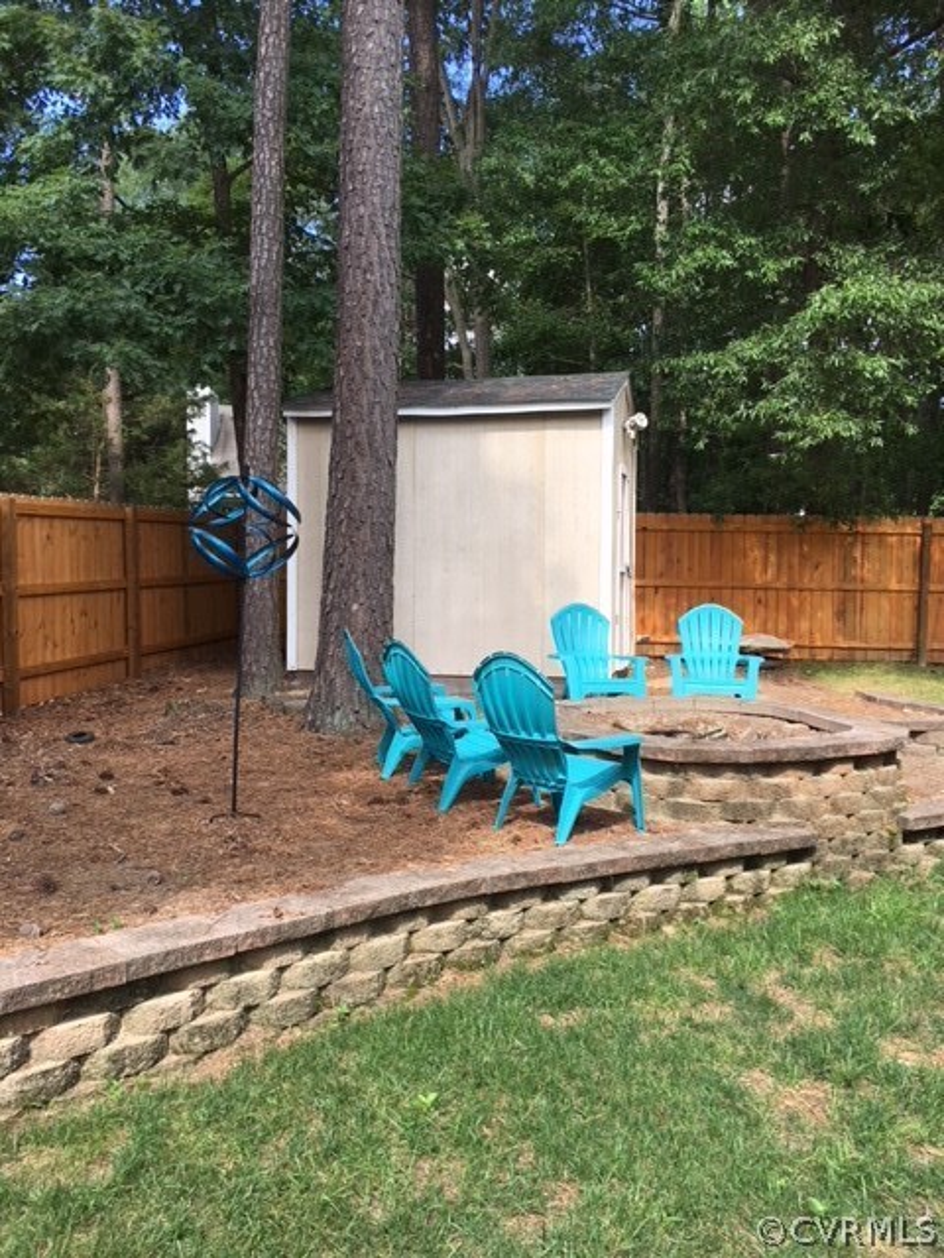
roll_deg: -0.9
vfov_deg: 61.7
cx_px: 472
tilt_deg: -2.0
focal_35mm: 29
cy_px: 629
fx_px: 1054
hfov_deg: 48.2
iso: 25
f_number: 2.2
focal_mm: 4.15
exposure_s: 1/371
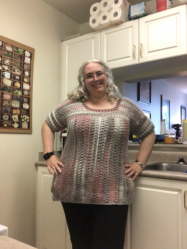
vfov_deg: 56.8
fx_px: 230
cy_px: 124
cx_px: 94
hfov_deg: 44.2
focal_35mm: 32
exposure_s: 1/60
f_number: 2.2
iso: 320
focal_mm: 2.87
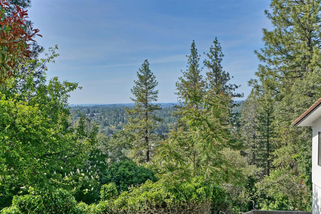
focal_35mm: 36
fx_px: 321
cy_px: 107
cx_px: 160
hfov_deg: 53.1
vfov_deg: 36.9
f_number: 7.1
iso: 100
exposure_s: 1/250
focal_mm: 24
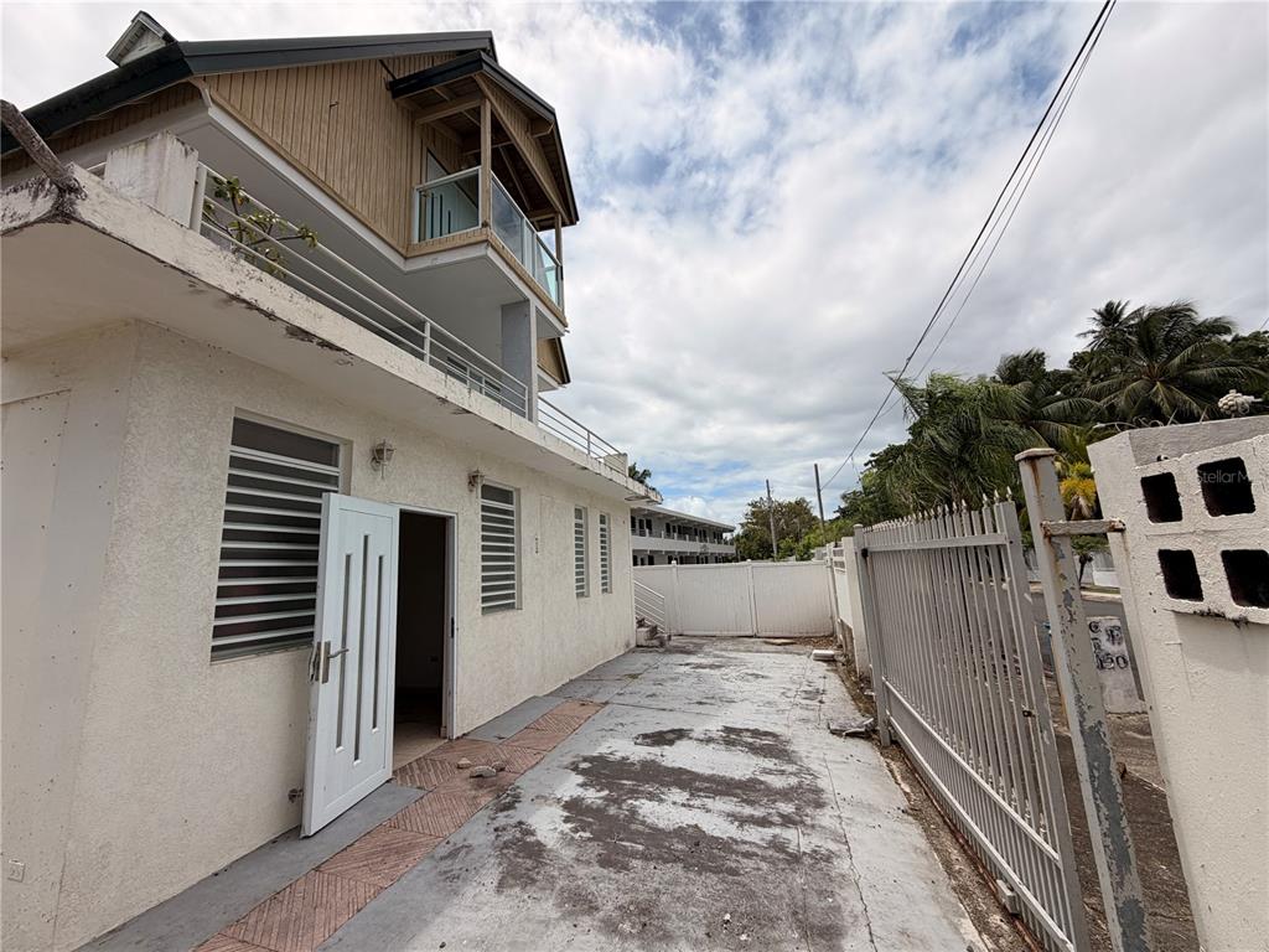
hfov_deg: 102.1
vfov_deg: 85.7
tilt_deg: +11.2
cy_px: 476
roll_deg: +3.3
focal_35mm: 14
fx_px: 513
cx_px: 634
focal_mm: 2.22
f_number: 2.2
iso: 20
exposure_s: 1/1613
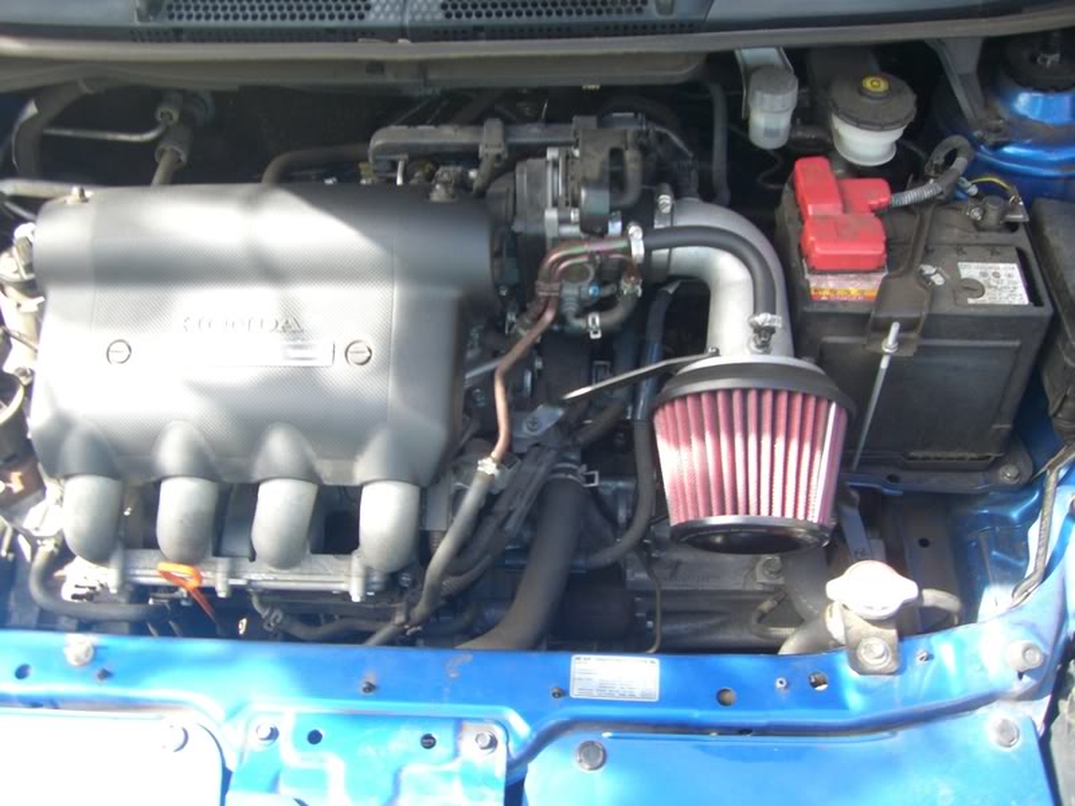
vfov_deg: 37.7
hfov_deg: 49.0
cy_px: 403
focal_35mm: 38
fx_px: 1180
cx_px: 538
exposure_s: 1/200
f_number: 2.7
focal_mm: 6.2
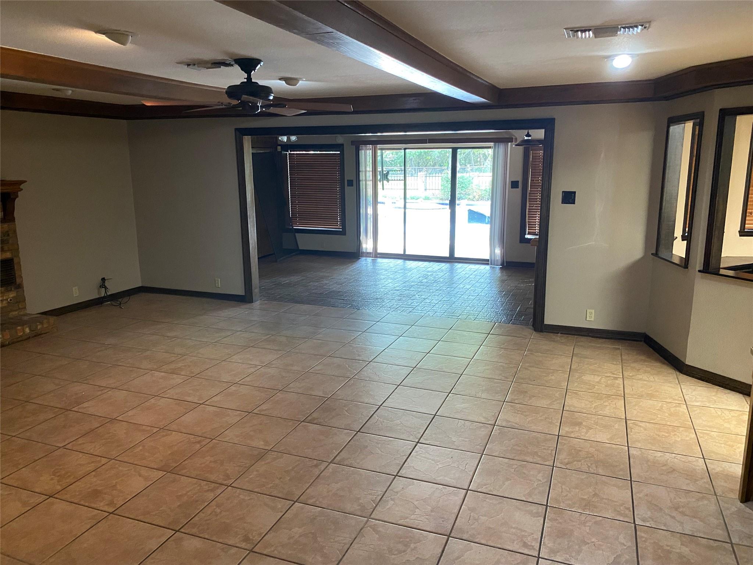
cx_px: 376
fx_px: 566
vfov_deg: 53.1
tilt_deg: -10.1
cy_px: 282
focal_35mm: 26
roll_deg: -0.6
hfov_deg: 67.3
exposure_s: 1/60
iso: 400
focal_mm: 4.25
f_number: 1.8
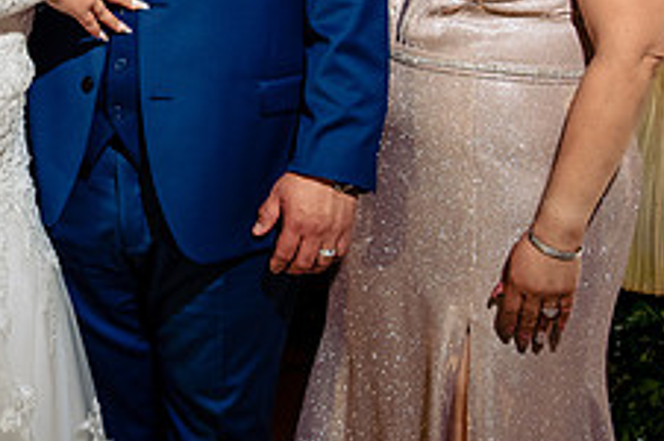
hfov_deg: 21.6
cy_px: -104
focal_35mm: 90
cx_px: -44
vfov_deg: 14.6
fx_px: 1658
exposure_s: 1/100
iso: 2000
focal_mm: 35
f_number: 7.1
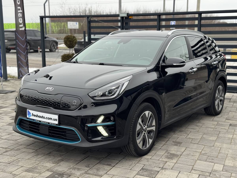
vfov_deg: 30.3
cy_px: 89
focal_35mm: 48
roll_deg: +0.6
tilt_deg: -9.9
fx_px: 329
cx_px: 118
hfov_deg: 39.7
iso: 64
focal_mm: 6.76
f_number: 1.78
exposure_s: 1/439
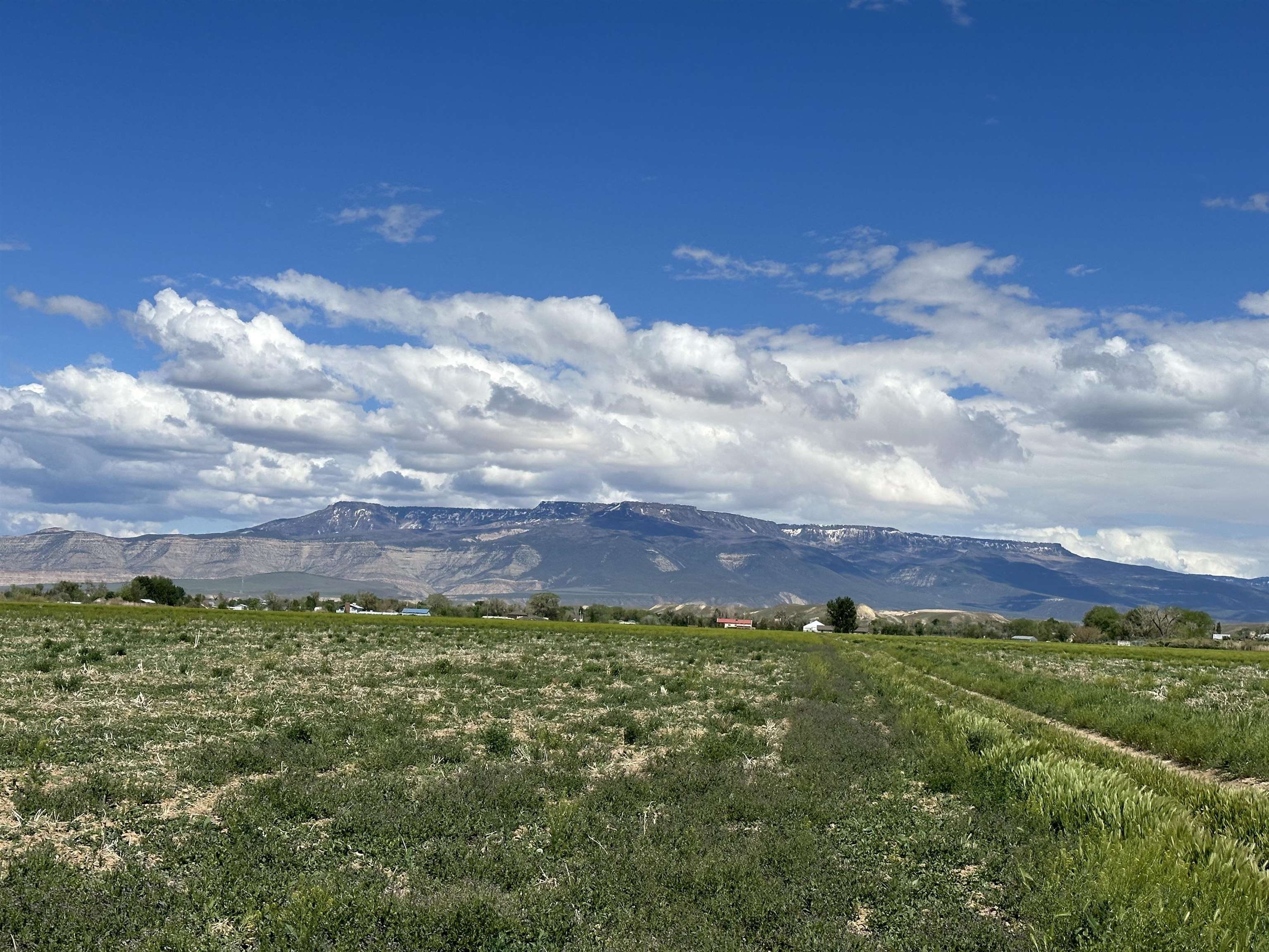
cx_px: 634
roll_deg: -2.5
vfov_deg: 30.3
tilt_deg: +4.3
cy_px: 476
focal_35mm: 48
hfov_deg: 39.7
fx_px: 1760
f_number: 1.78
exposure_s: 1/8929
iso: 64
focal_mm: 6.86
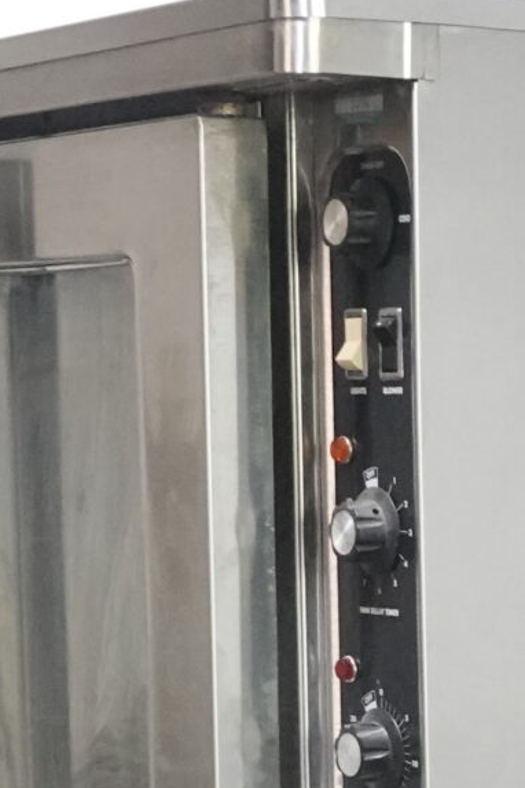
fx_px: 3325
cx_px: 599
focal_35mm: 152
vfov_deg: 12.8
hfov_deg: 8.9
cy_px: 1170
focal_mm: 12.76
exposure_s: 1/40
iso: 1600
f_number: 3.5
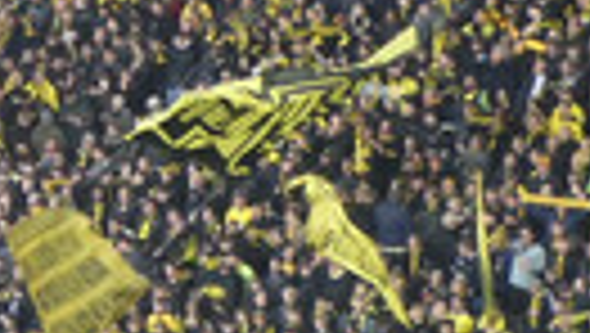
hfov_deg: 4.5
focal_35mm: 479
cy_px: 76
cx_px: -167
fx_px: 7501
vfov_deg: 2.5
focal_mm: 16.1
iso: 400
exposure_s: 1/80
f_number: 4.9
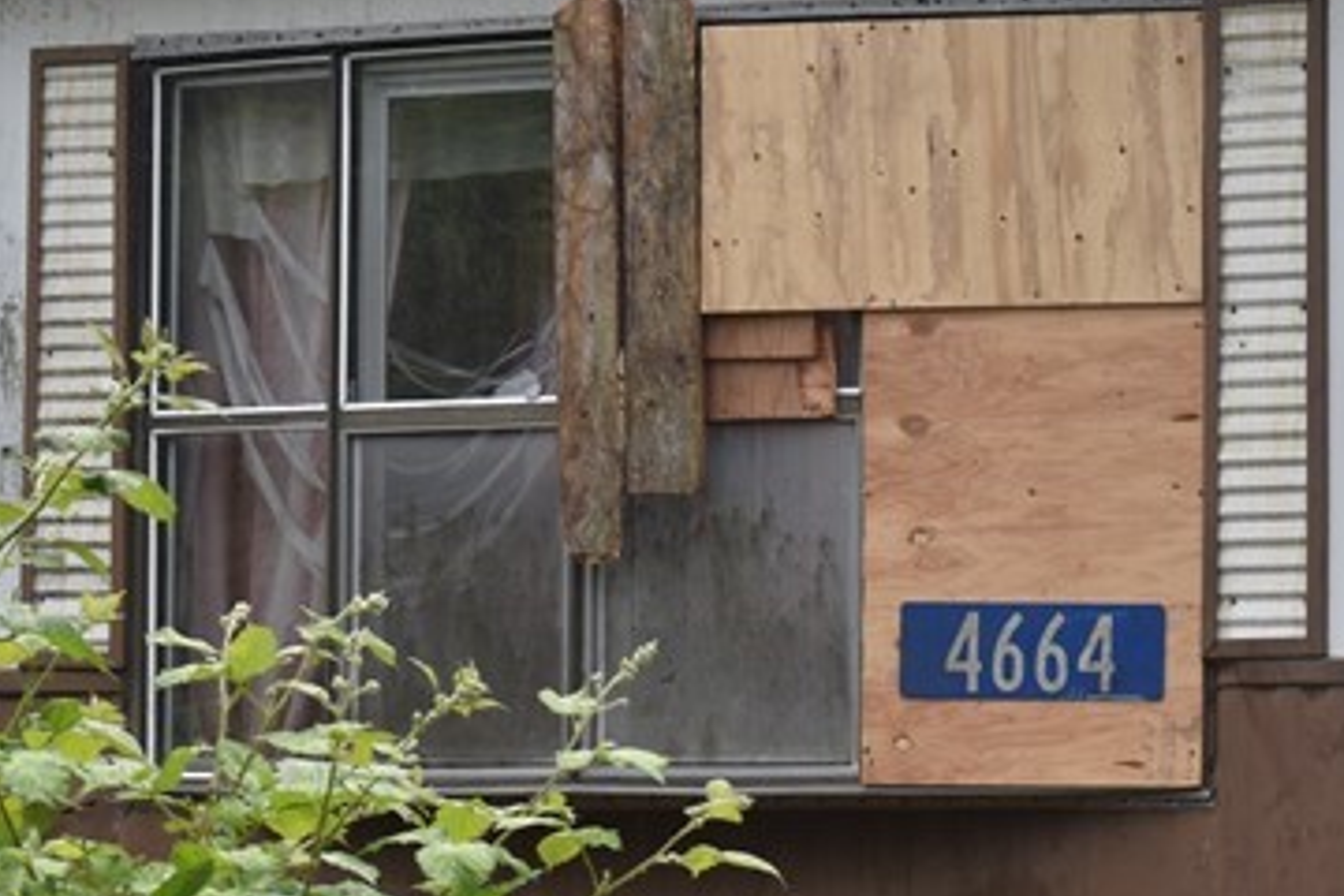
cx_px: 915
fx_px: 11834
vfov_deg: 4.3
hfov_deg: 6.5
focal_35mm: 317
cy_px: 97
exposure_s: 1/500
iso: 100
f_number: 4.5
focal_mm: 70
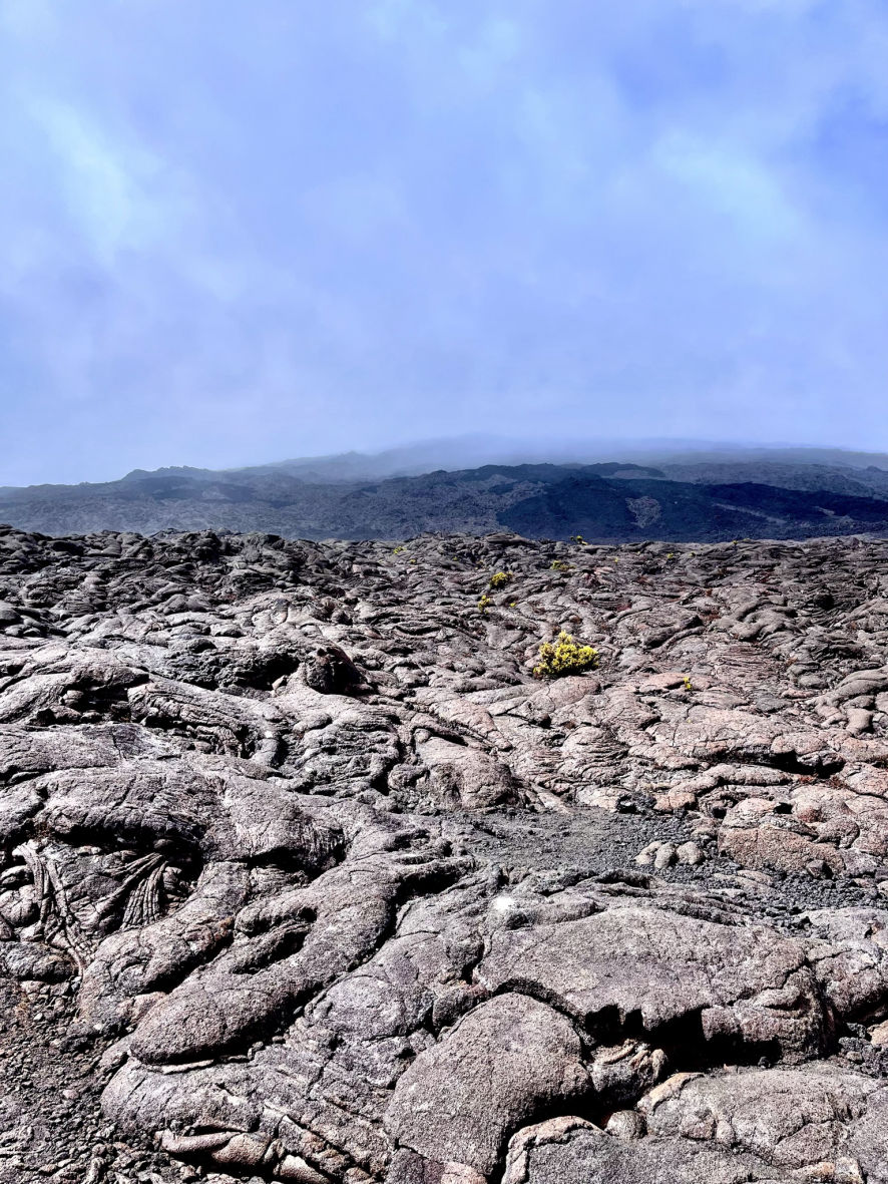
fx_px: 889
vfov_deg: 67.3
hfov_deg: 53.1
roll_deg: +1.2
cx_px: 444
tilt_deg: +4.3
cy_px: 592
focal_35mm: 26
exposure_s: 1/2967
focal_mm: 5.1
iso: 50
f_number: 1.6
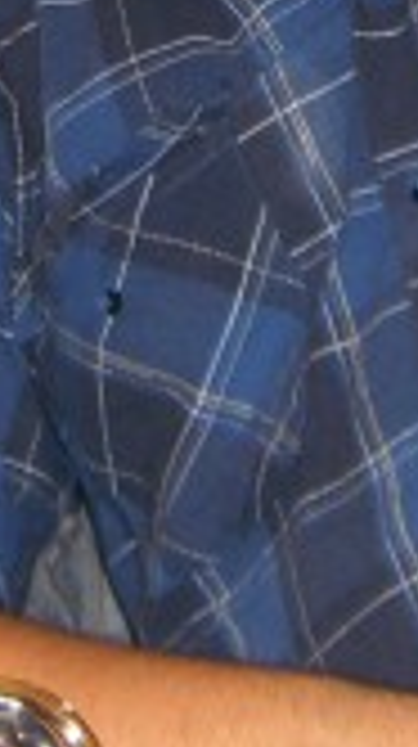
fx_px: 3953
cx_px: 166
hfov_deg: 6.1
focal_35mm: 200
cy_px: -153
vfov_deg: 10.6
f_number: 2.8
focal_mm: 7.9
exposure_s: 1/60
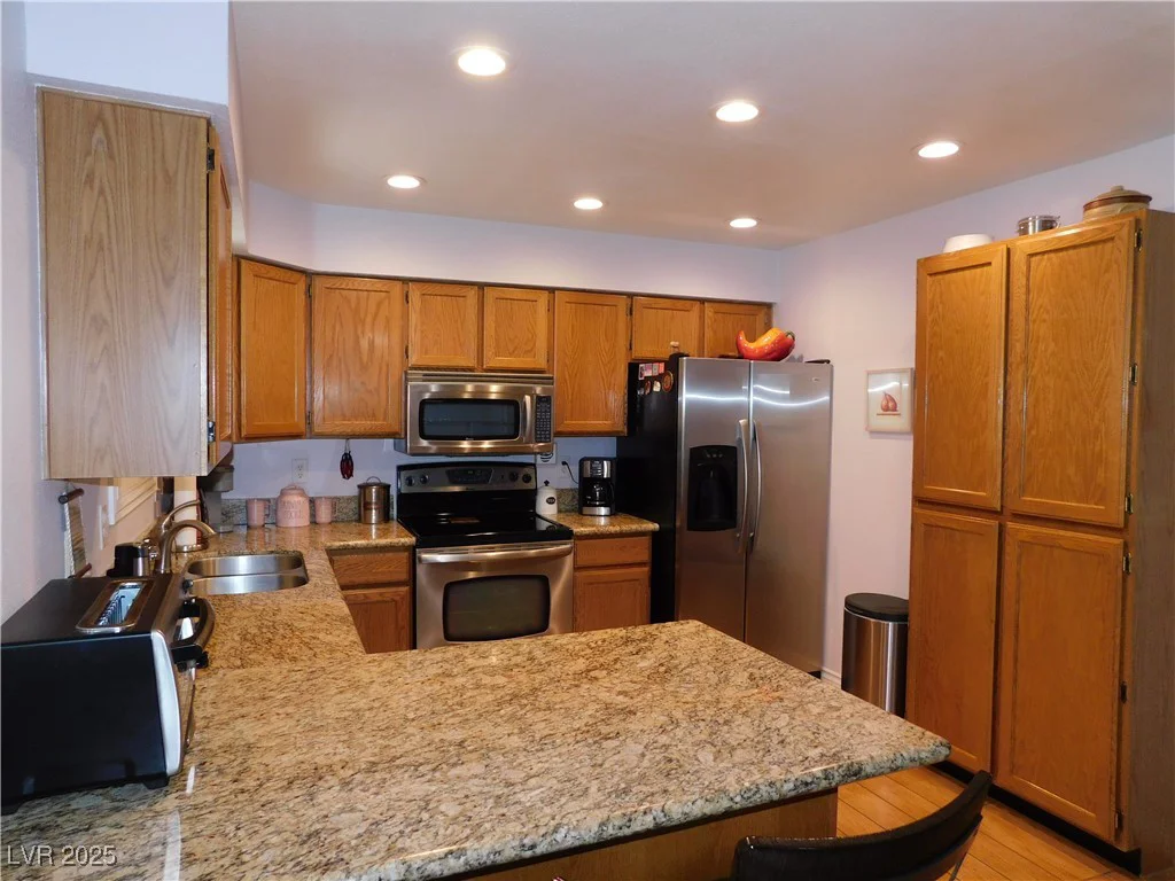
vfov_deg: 58.9
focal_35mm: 23
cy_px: 440
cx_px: 588
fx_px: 781
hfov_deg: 73.9
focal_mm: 4
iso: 200
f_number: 3
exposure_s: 1/30
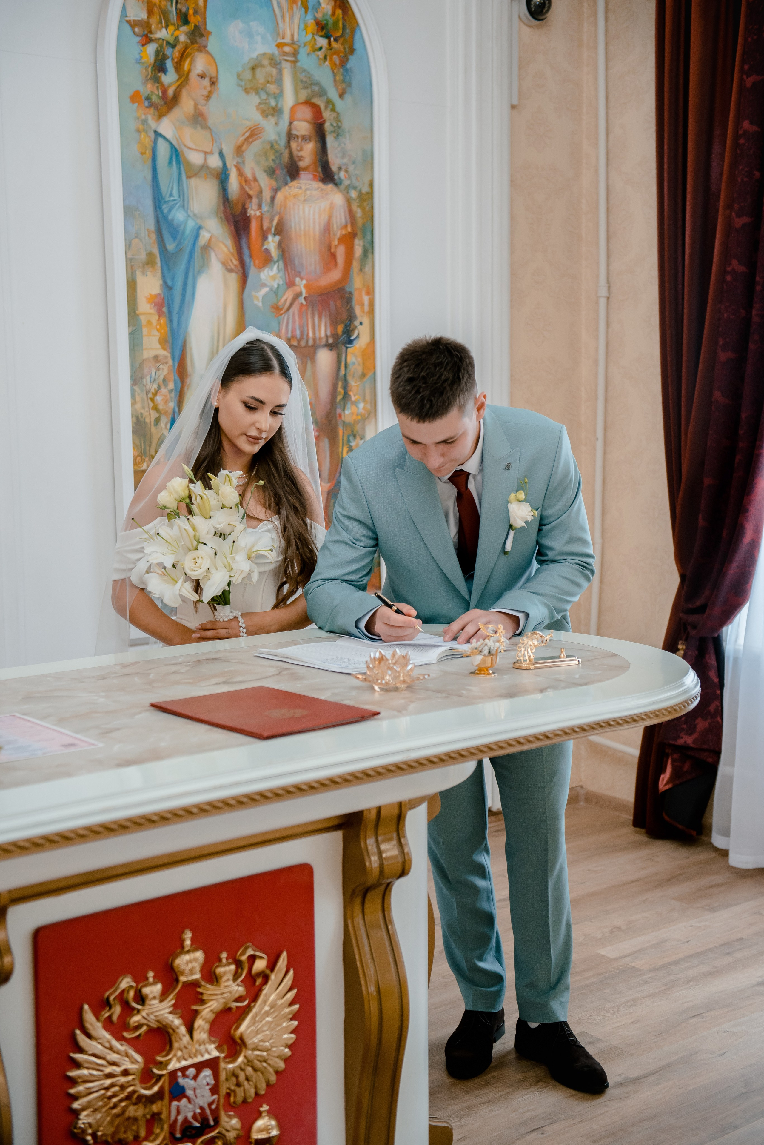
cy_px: 572
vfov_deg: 38.2
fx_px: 1654
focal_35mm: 52
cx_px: 382
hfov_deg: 26.0
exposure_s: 1/160
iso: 800
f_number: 2.8
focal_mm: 52
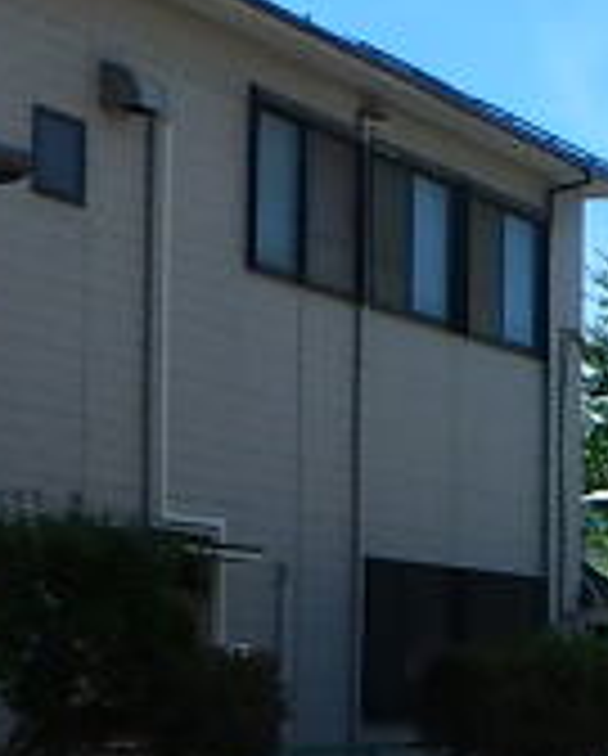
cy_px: 657
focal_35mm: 116
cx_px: 1648
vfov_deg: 16.4
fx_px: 2602
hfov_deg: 10.6
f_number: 6
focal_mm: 3.7
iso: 125
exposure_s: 1/400
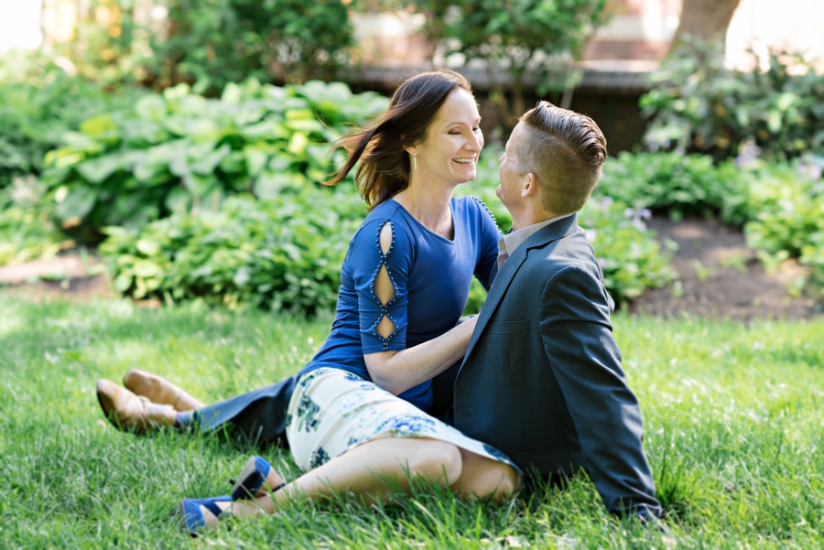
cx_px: 412
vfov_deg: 16.1
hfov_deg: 23.9
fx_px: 1946
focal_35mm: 85
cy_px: 275
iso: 500
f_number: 2.8
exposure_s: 1/320
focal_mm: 85
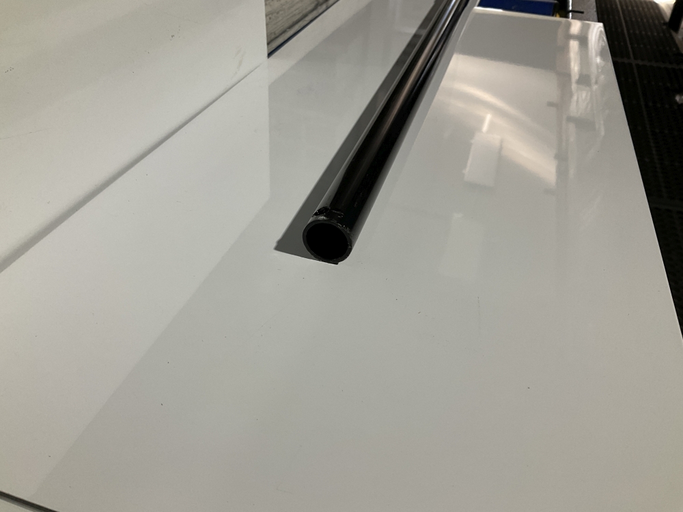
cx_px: 342
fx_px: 572
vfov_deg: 48.2
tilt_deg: -39.4
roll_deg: -1.2
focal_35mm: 29
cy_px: 256
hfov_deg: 61.7
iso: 50
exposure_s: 1/100
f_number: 1.8
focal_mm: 3
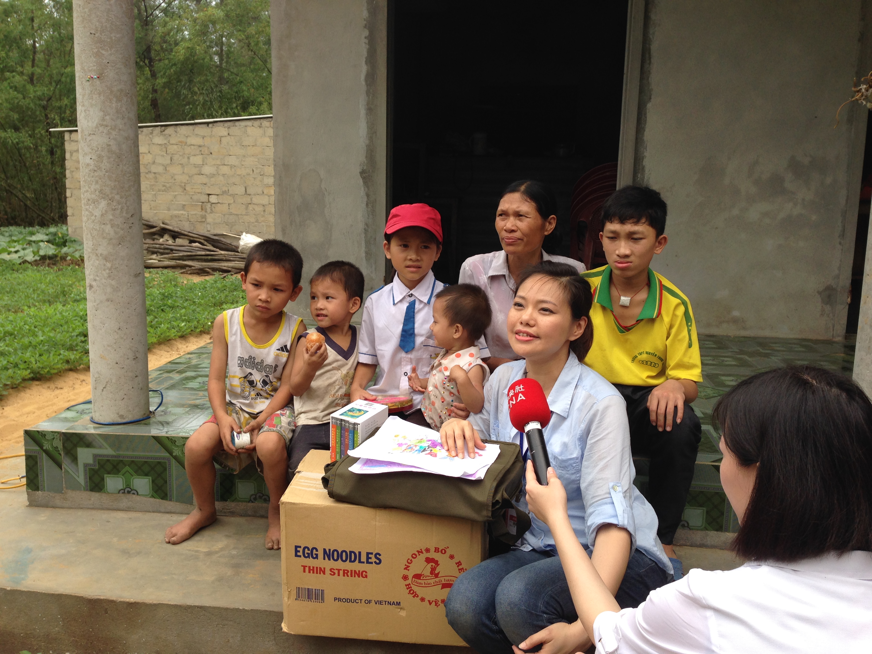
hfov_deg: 55.4
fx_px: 831
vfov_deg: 42.9
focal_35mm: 33
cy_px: 327
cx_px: 436
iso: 50
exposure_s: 1/602
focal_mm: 4.12
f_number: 2.4
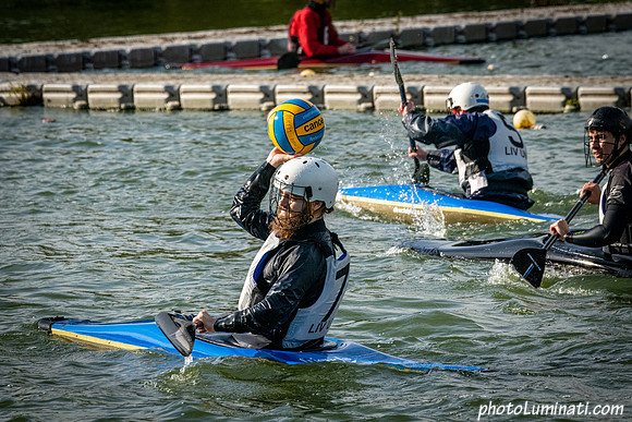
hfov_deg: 6.4
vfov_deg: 4.3
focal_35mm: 322
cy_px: 196
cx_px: 293
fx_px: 5650
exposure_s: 1/3200
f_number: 11
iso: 2500
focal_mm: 300
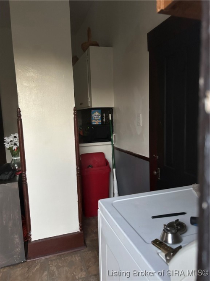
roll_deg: +1.4
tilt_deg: -6.0
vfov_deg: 67.3
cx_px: 105
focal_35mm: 26
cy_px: 140
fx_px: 210
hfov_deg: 53.0
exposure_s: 1/33
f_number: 1.5
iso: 500
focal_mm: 5.7
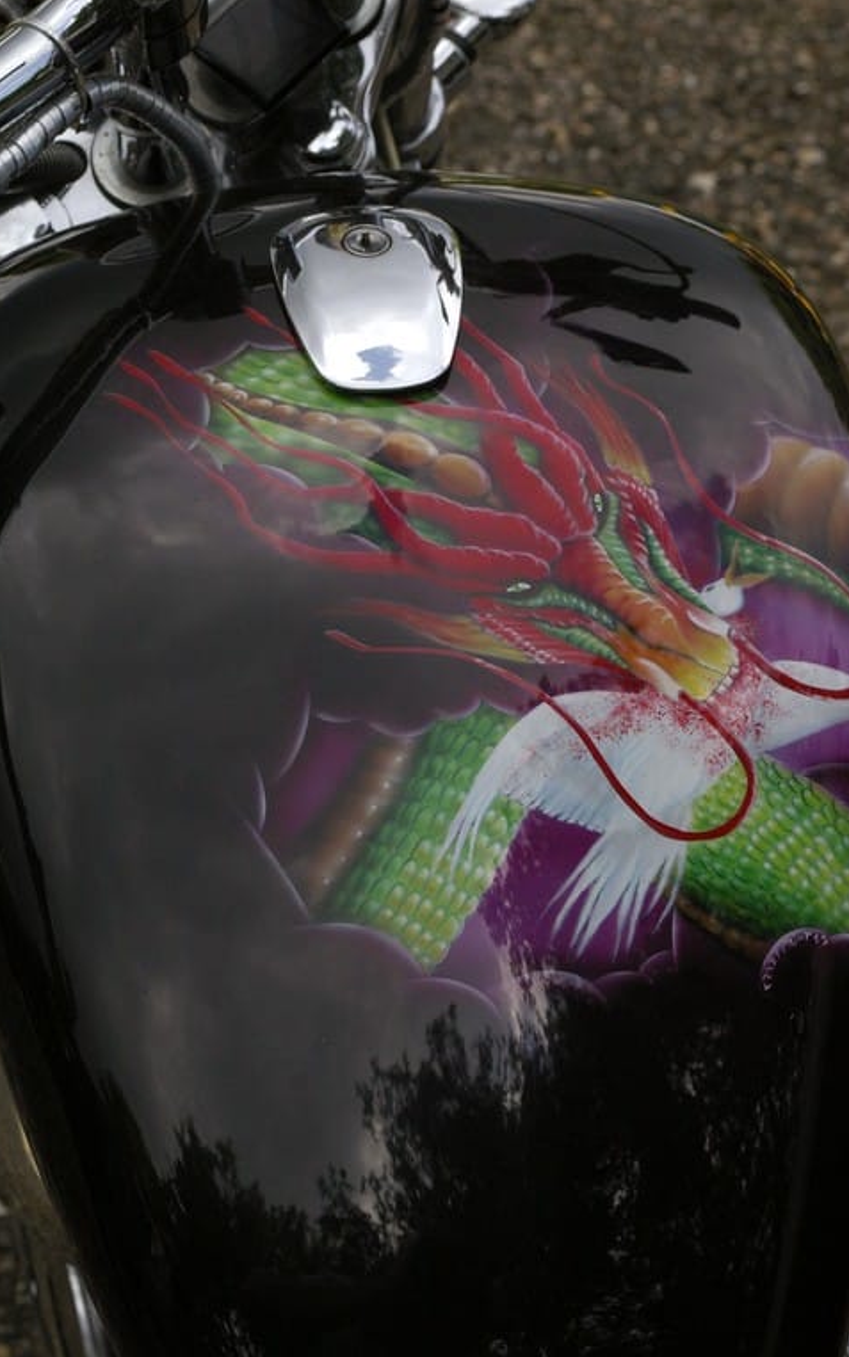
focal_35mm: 82
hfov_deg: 16.0
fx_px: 3017
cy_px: 678
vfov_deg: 25.4
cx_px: 449
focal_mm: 53
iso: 800
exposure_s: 1/1000
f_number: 10
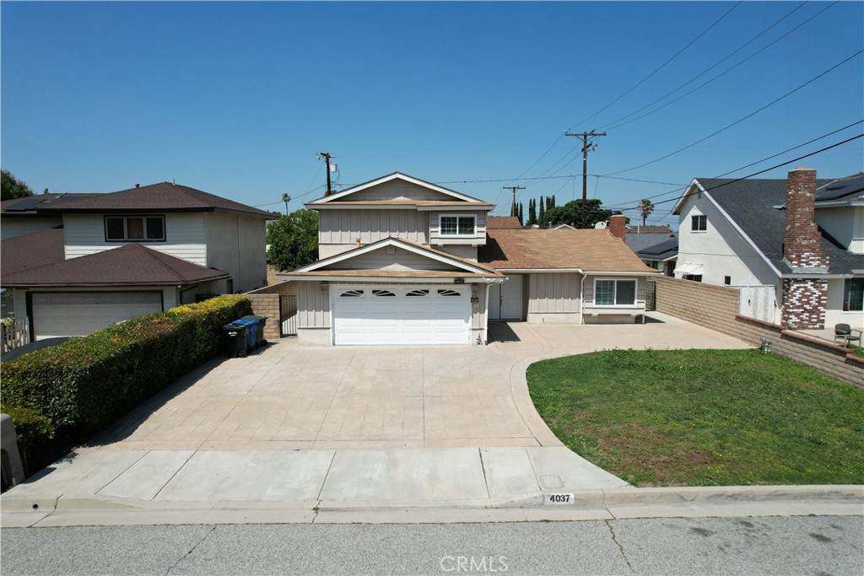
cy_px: 288
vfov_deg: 57.2
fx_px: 528
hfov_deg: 78.6
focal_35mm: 22
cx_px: 432
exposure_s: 1/3000
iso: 110
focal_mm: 8.38
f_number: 2.8
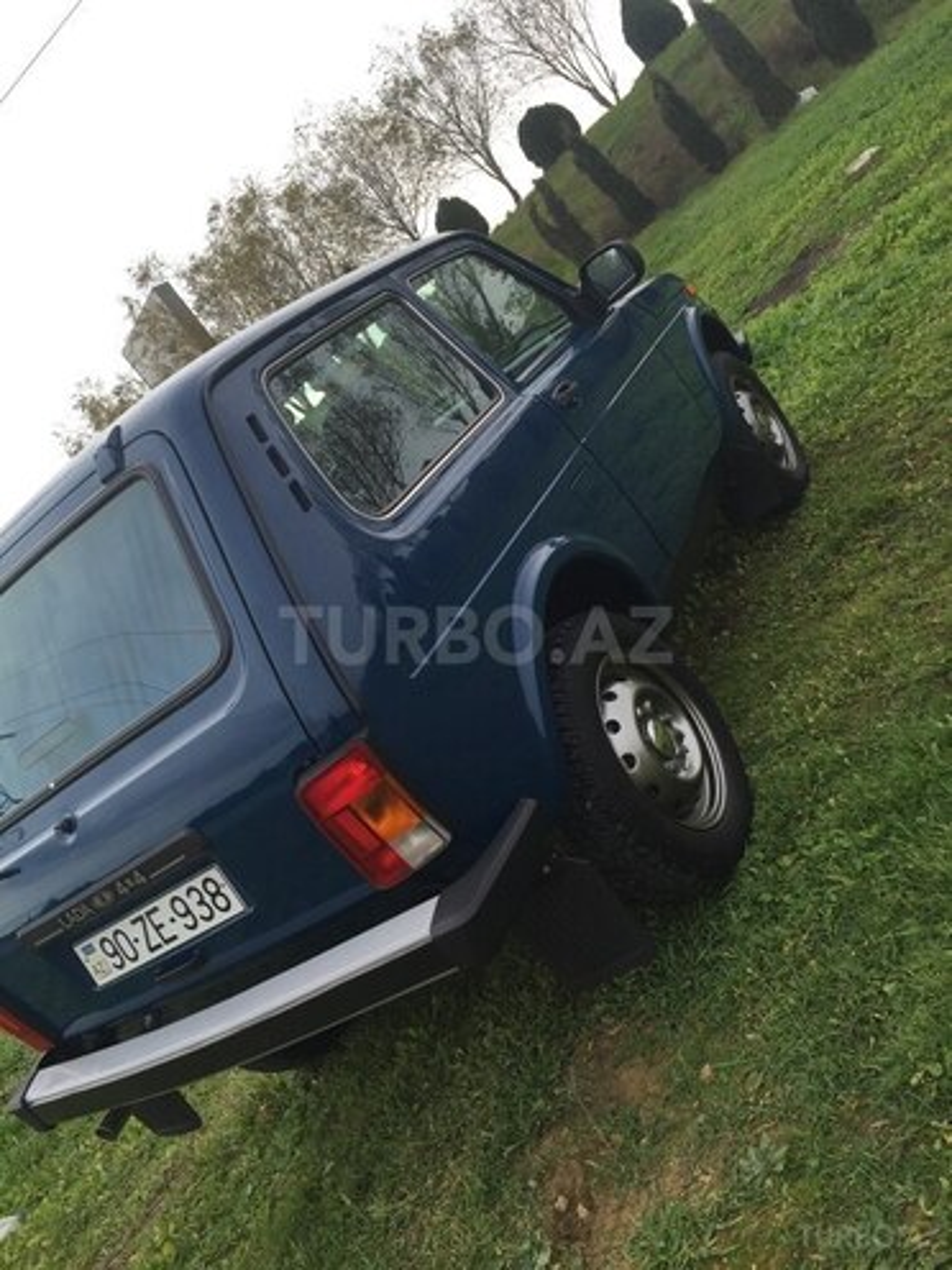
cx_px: 476
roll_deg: +36.9
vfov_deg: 61.7
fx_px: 1063
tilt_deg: -5.6
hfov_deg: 48.2
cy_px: 635
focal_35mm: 29
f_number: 2.2
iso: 32
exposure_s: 1/706
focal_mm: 4.15
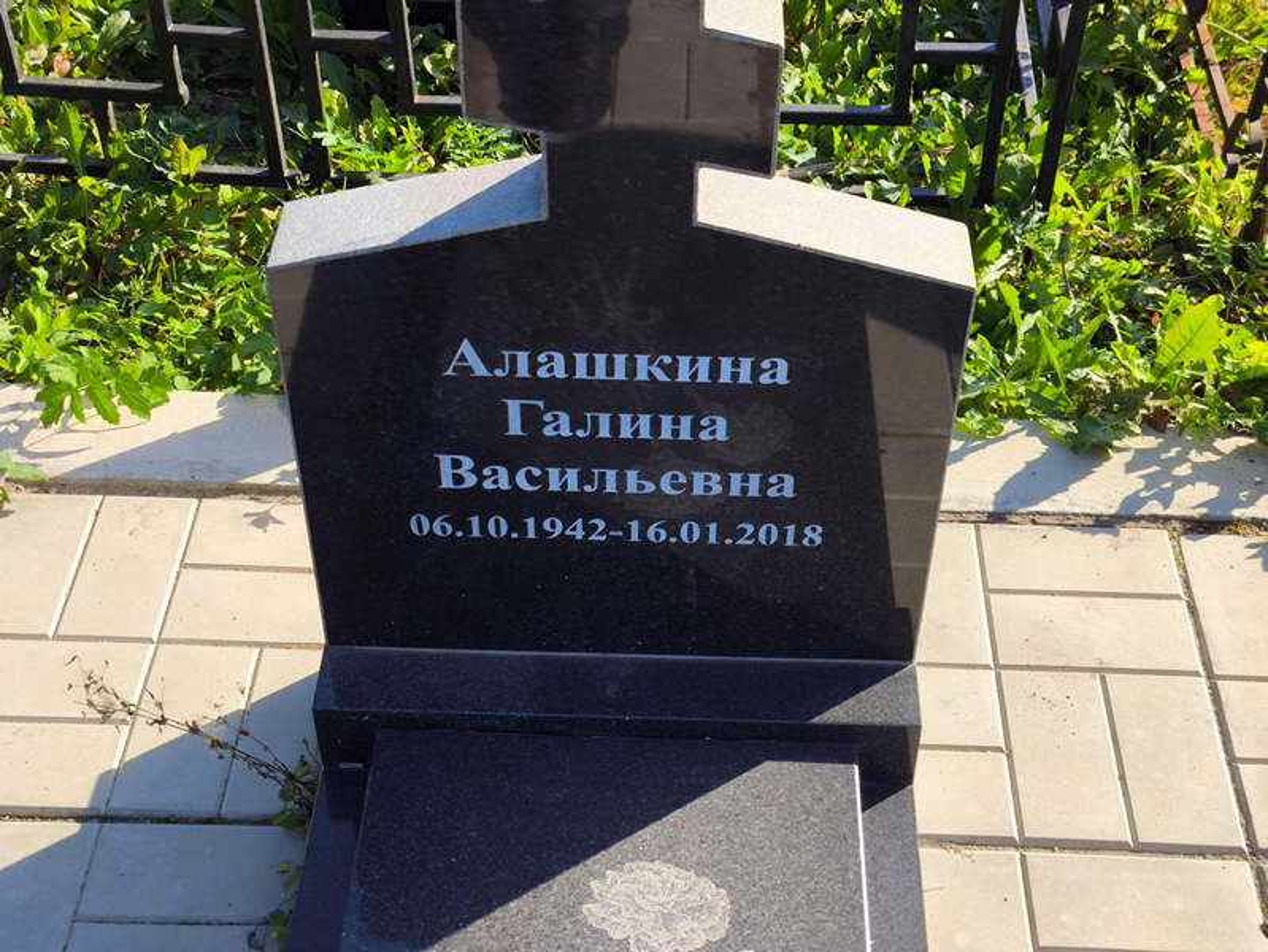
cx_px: 634
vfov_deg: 29.1
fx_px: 1832
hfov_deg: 38.2
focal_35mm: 50
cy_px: 476
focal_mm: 4.71
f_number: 1.7
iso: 50
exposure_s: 1/811
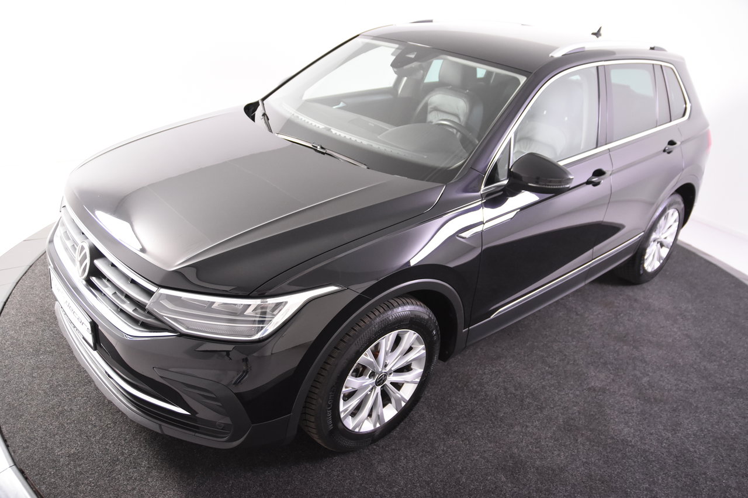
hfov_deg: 61.9
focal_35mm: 30
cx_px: 374
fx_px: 623
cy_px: 249
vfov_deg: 43.6
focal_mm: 20
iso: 1600
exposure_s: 1/40
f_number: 3.2
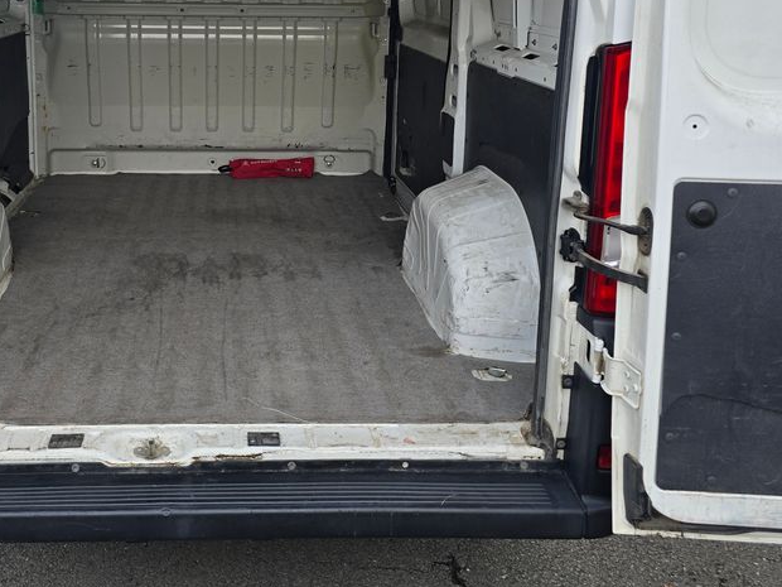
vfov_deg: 36.3
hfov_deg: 47.8
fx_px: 858
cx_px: 237
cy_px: 106
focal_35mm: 38
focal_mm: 6.3
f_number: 1.7
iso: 80
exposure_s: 1/180
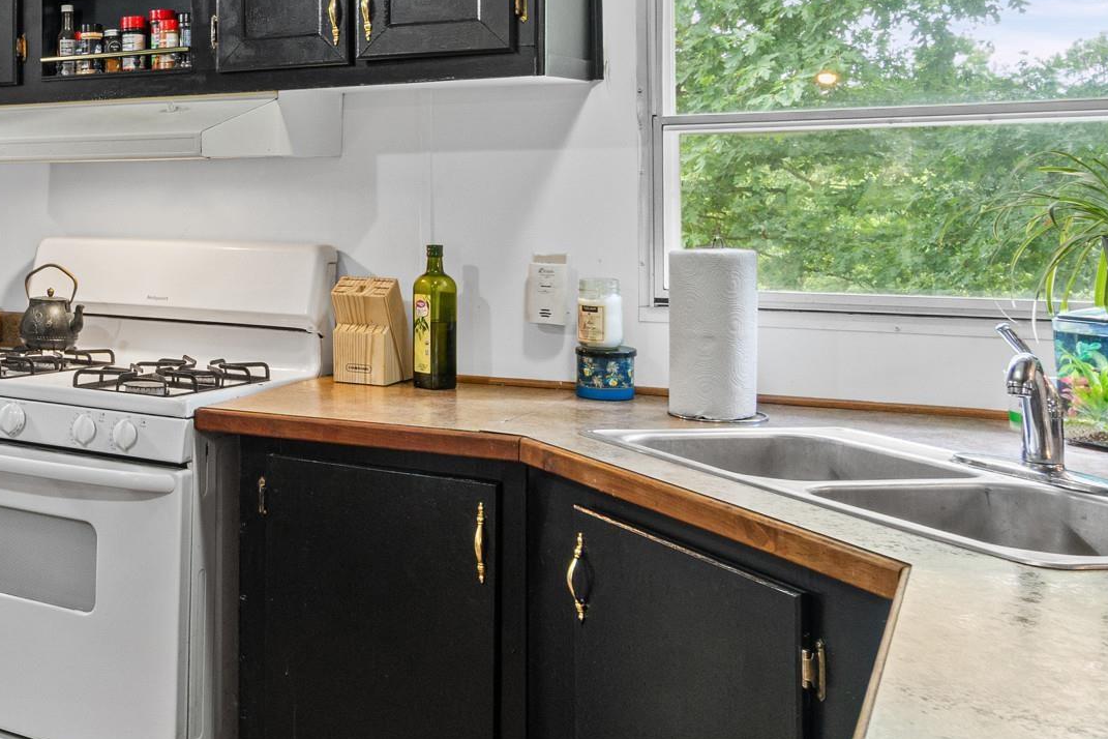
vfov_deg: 31.5
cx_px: 27
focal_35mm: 42
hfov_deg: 41.1
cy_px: 207
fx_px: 1293
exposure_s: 1/1.67
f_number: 8
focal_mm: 12
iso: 400
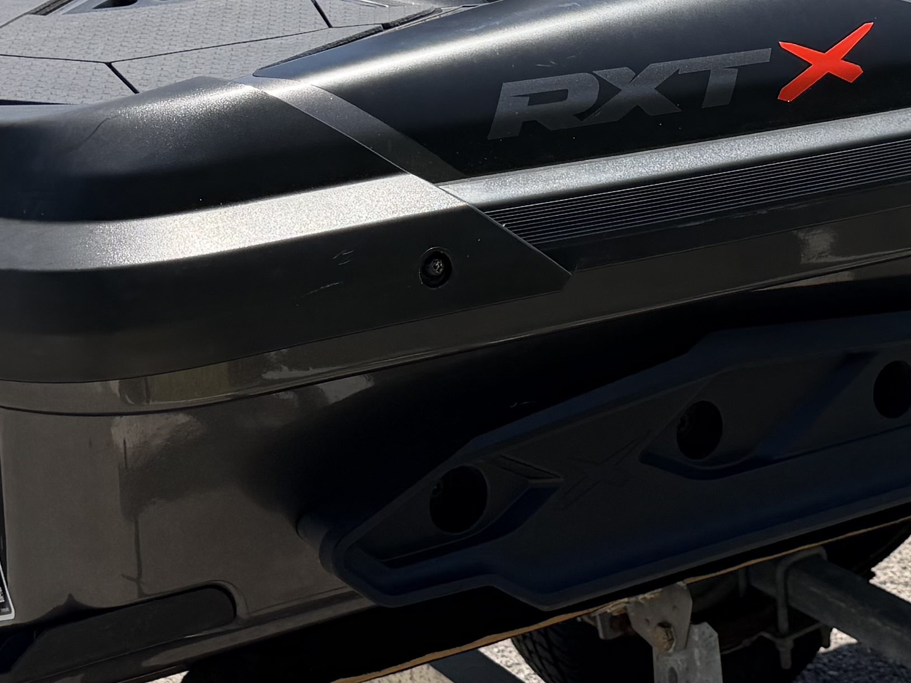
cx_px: 697
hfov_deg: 23.0
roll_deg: +0.2
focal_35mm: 84
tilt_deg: -7.5
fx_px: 2211
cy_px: 39
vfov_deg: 17.3
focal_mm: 6.76
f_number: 1.78
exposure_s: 1/2611
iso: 80
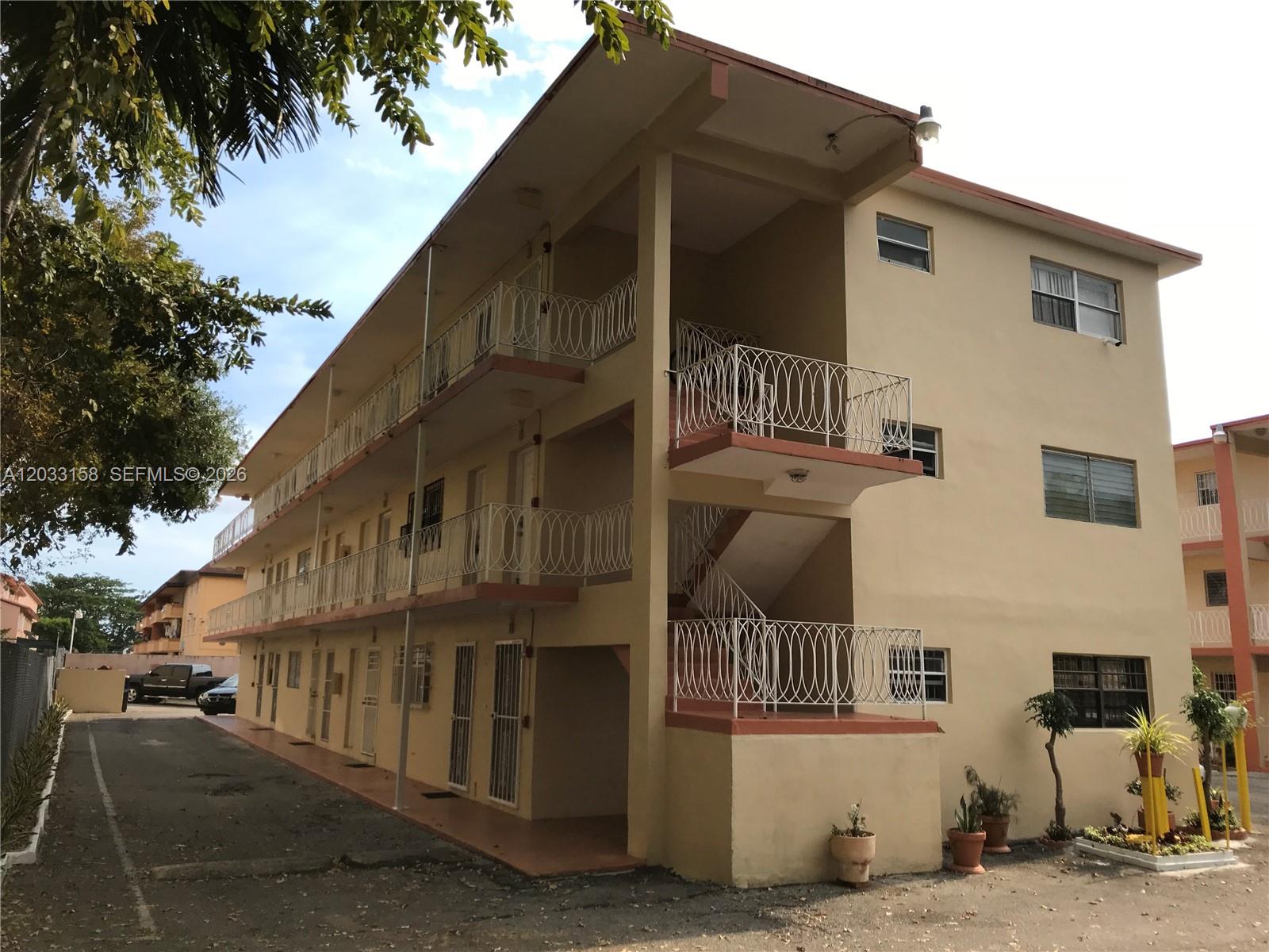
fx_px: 1026
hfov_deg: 63.4
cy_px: 476
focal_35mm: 28
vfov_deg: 49.7
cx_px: 634
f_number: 1.8
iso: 20
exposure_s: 1/1350
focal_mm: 3.99
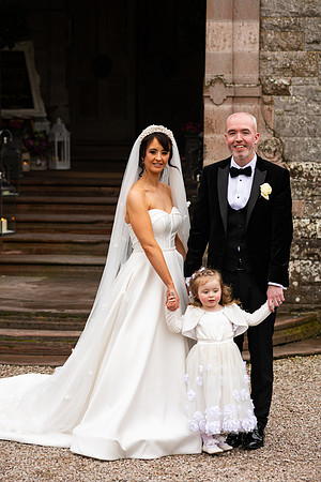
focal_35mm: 105
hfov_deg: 13.0
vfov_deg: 19.5
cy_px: 241
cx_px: 160
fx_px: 1404
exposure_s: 1/160
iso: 160
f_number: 3.5
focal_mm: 105
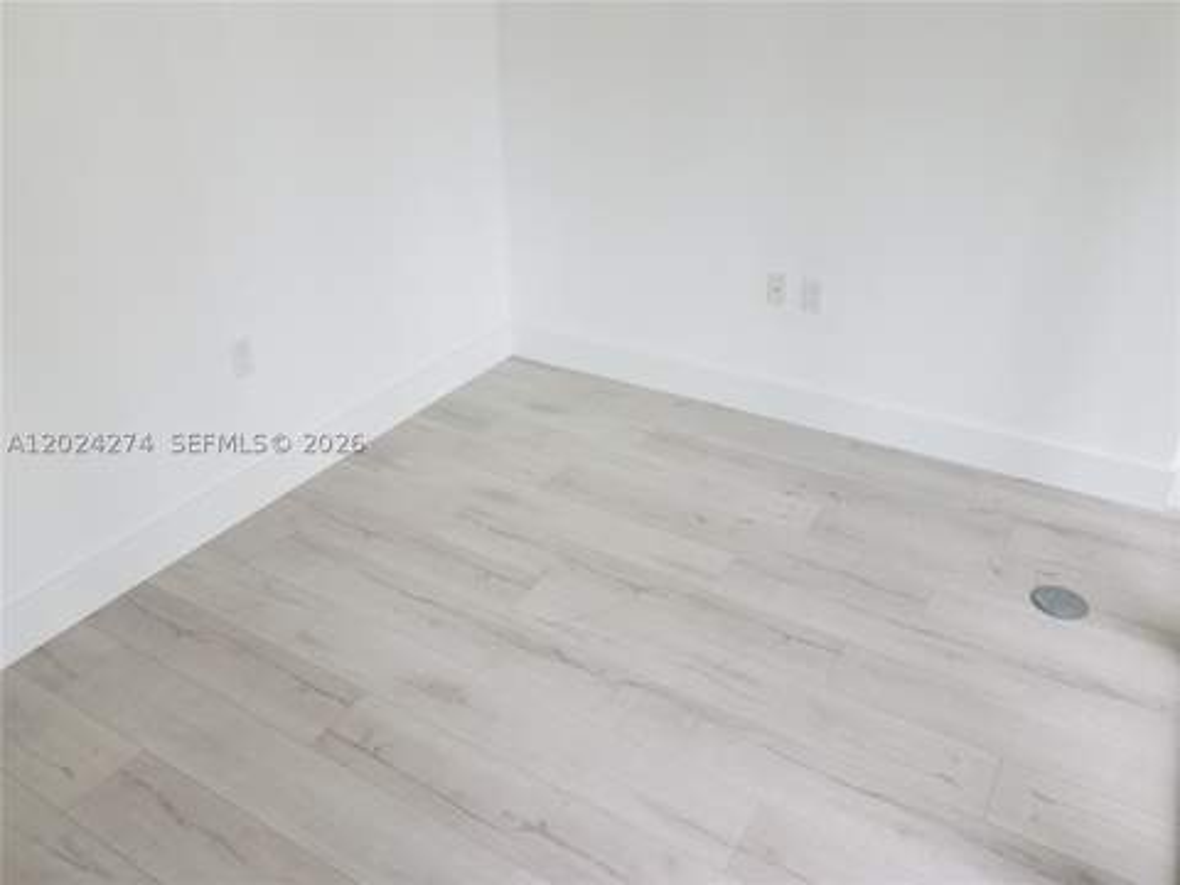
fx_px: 886
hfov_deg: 67.3
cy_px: 442
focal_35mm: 26
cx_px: 590
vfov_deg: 53.1
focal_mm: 4.2
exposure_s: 1/172
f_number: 1.7
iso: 40
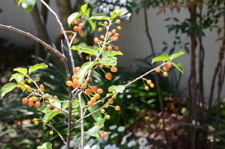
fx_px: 472
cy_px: 90
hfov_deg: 26.7
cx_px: 93
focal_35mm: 76
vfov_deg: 17.9
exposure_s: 1/200
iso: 100
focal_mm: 35
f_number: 4.5
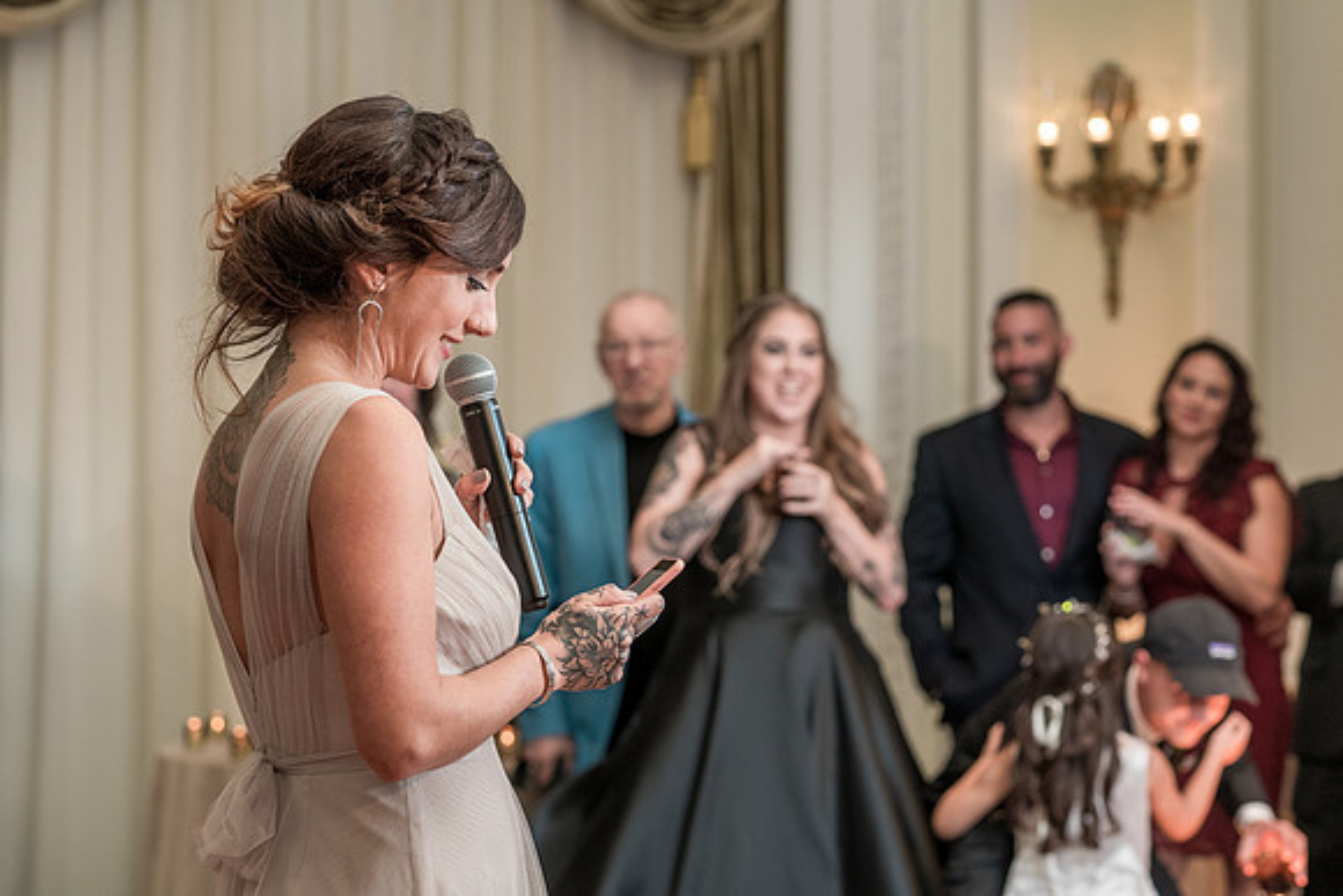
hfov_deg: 22.7
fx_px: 3339
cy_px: 485
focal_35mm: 89
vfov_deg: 15.3
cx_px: 727
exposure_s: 1/200
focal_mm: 81
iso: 2000
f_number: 4
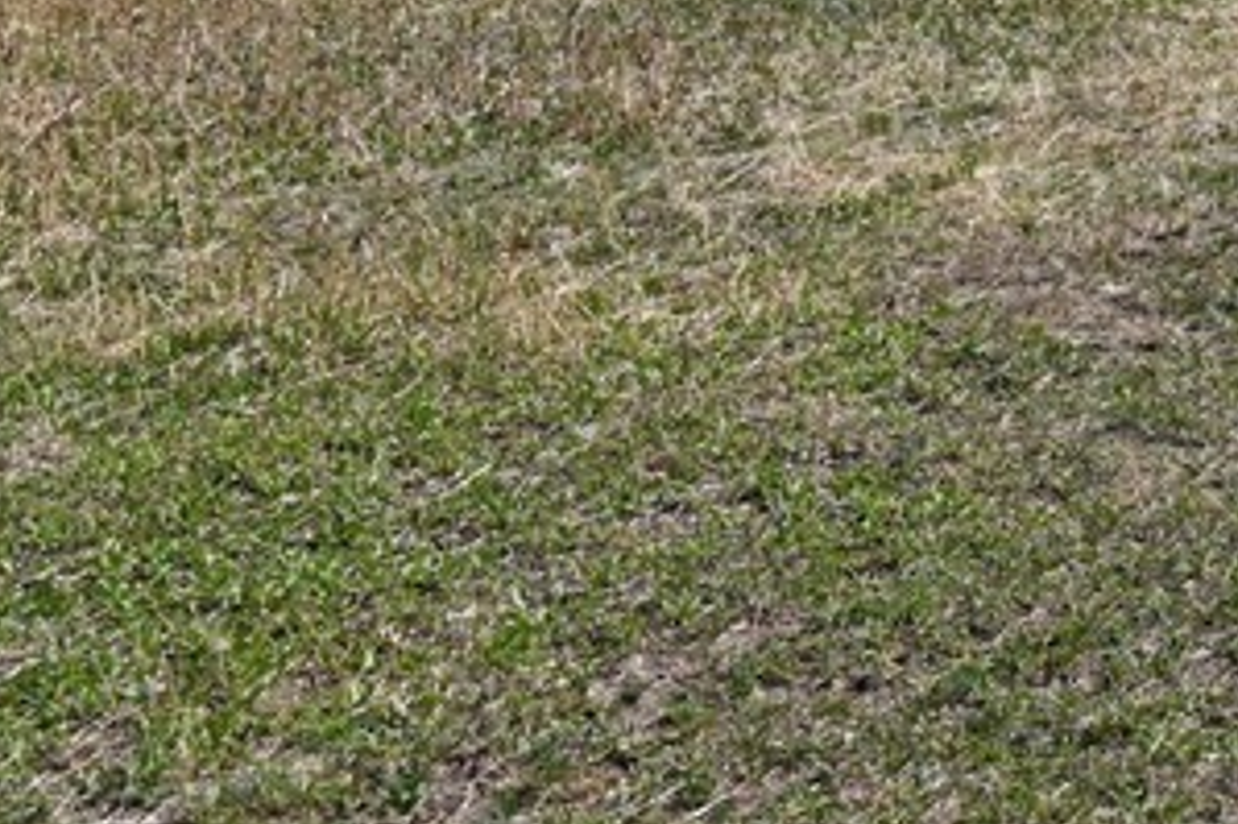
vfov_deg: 11.2
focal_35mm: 120
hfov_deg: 15.0
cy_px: -182
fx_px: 4124
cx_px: 2170
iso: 100
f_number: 8
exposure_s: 1/500
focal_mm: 33
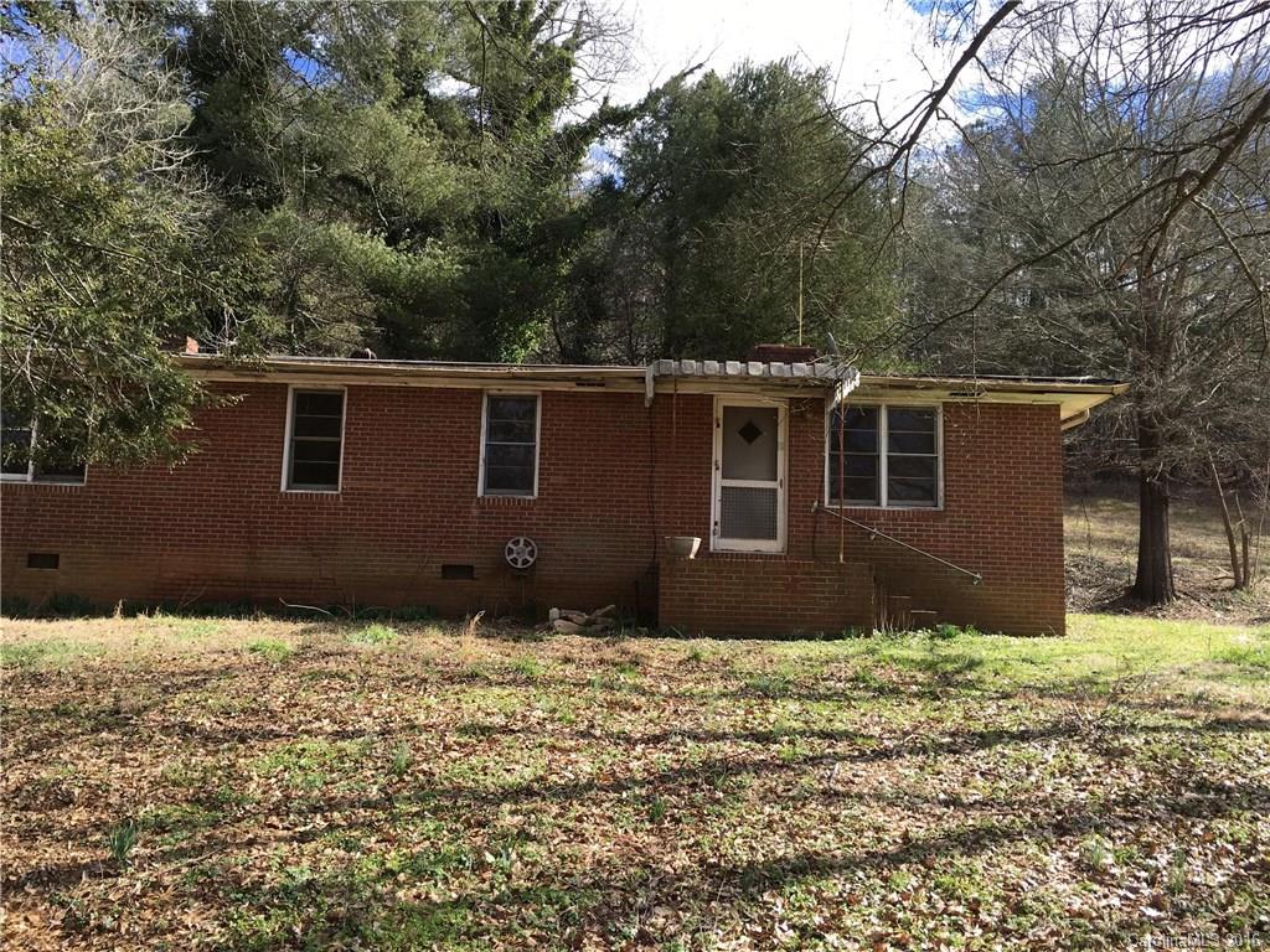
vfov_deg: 48.2
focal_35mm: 29
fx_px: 1064
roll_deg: -2.9
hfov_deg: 61.7
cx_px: 635
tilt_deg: +9.3
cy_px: 476
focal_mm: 4.15
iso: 25
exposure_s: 1/484
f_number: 2.2
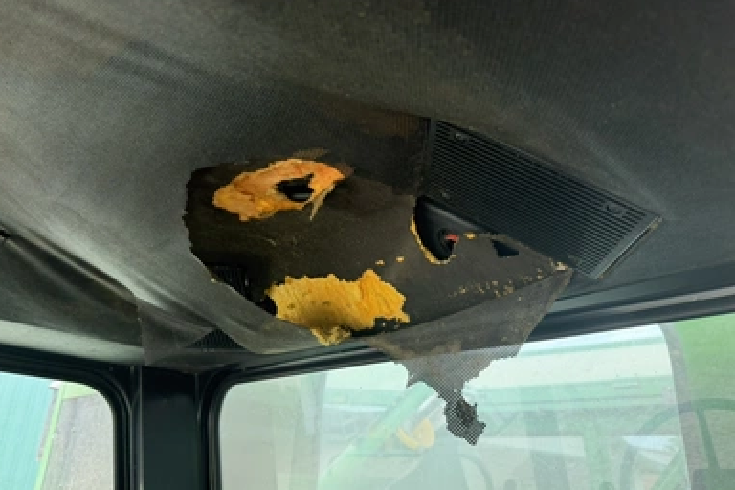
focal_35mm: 26
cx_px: 354
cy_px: 251
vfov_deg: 49.5
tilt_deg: +21.4
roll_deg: -4.1
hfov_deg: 69.4
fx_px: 531
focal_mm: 6.76
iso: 200
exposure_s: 1/235
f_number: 1.78
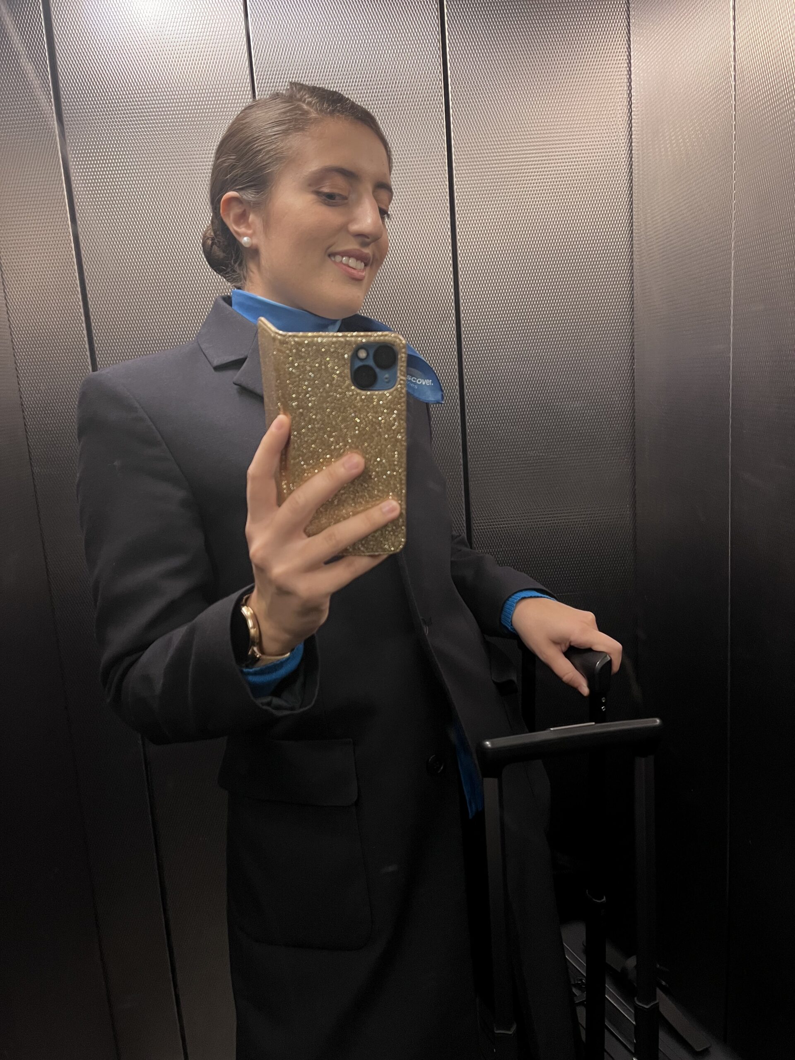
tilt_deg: -10.5
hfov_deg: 53.1
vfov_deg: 67.3
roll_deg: +5.1
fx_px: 796
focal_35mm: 26
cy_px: 530
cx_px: 398
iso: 320
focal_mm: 5.1
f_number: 1.6
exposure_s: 1/50
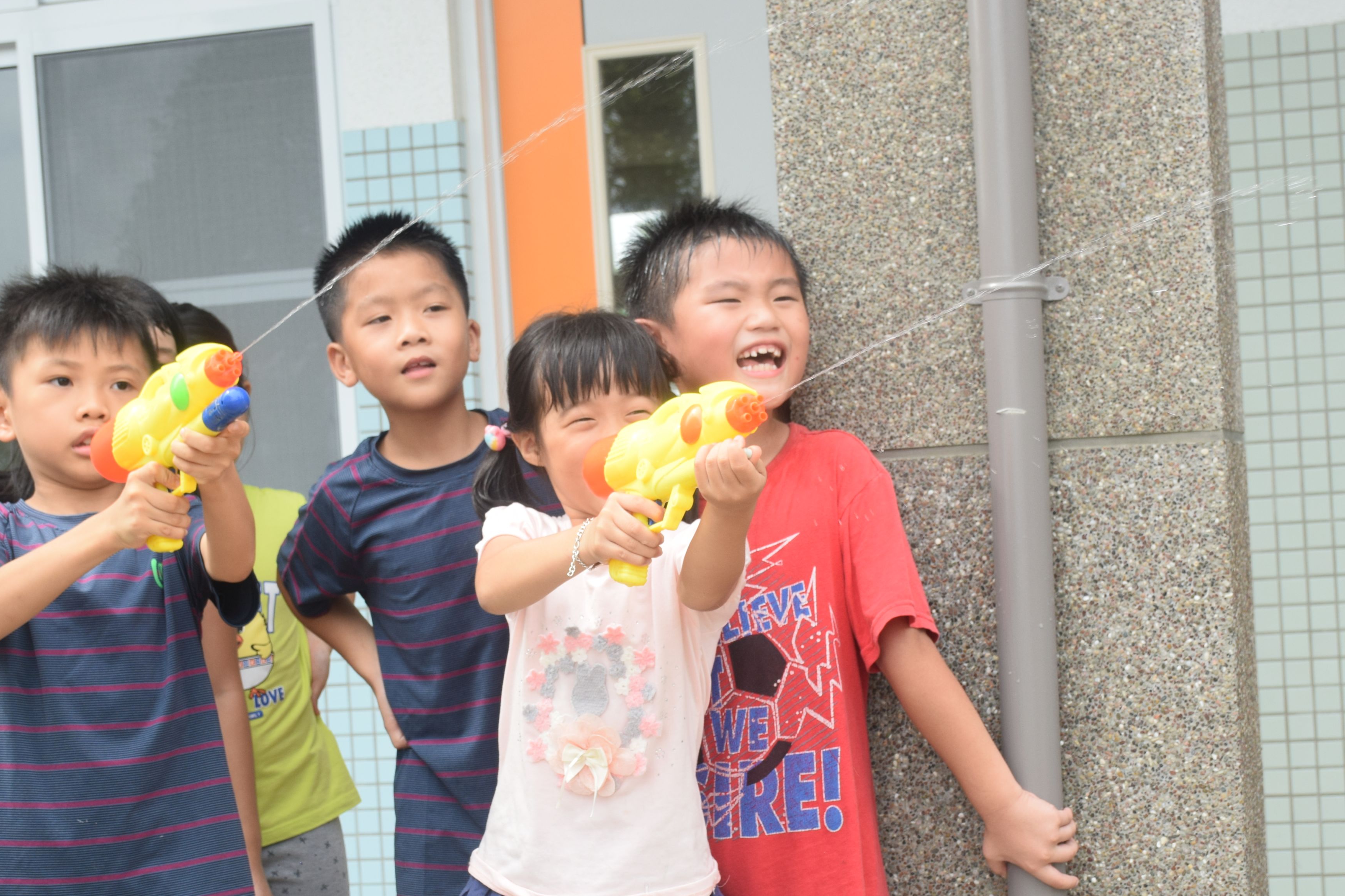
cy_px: 562
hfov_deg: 27.8
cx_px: 644
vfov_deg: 18.7
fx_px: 2716
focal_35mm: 73
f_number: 8
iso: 320
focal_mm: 35
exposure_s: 1/250
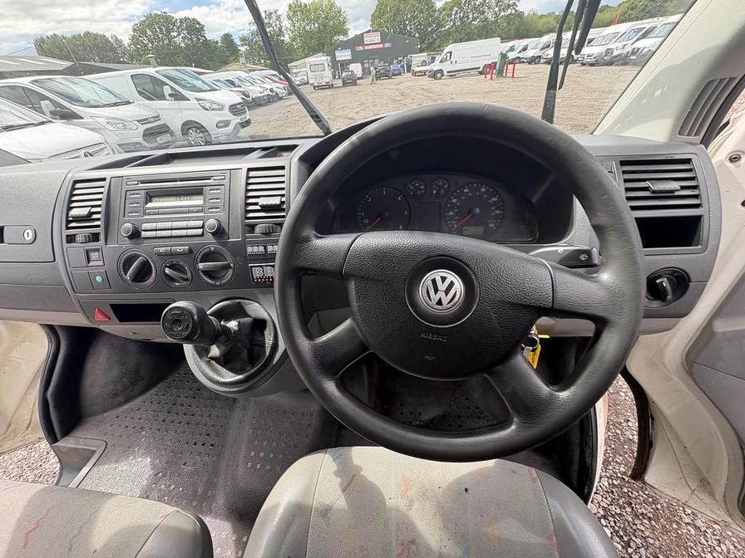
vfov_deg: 85.7
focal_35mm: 14
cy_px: 279
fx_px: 301
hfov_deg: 102.1
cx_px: 372
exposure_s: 1/152
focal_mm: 2.22
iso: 64
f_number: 2.2
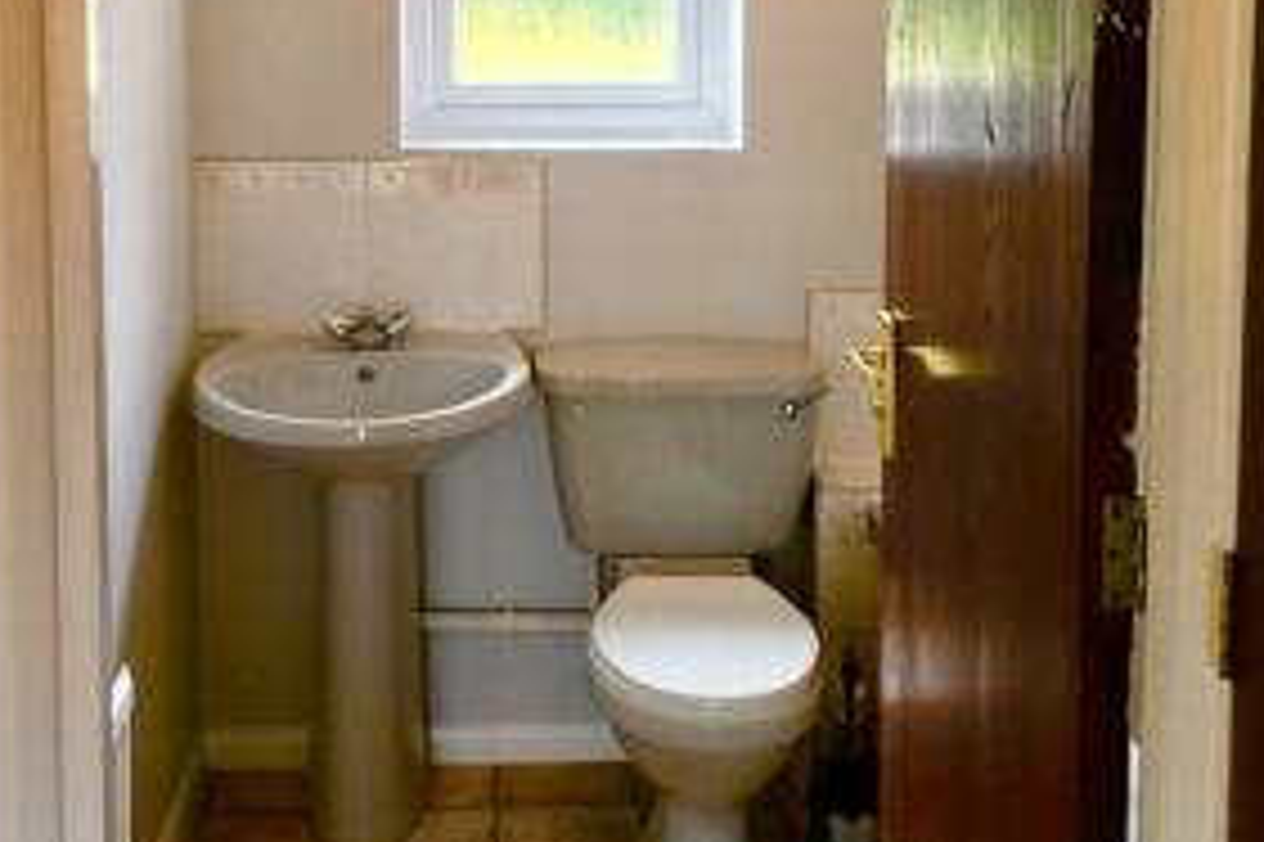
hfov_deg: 41.8
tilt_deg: -4.1
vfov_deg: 27.8
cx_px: 535
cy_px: 128
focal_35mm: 47
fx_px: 1649
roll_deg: +0.1
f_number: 2.2
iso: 32
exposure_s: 1/50
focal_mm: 4.15
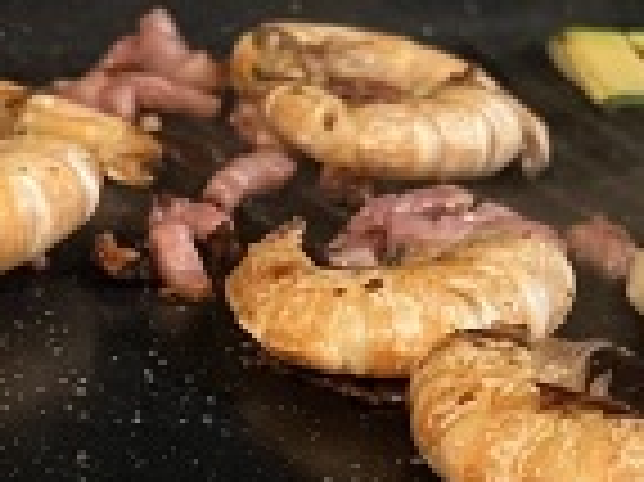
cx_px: 284
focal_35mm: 140
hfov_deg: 14.1
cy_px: 324
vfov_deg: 10.6
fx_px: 2602
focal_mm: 5.7
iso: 500
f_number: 1.5
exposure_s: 1/33
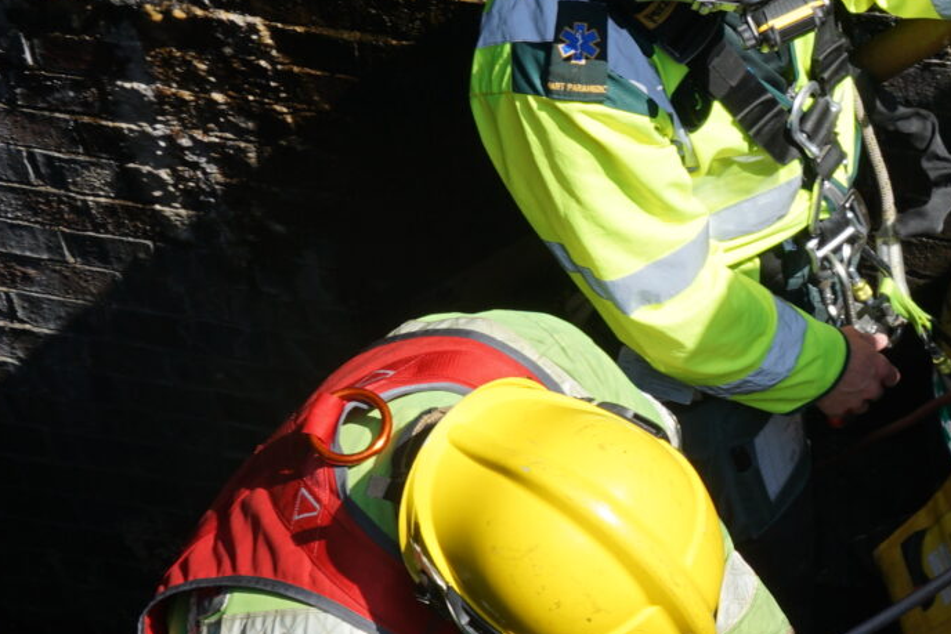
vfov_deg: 8.6
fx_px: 4227
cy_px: 175
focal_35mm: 160
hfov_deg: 12.4
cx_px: 1268
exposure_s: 1/50
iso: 100
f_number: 16
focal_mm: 43
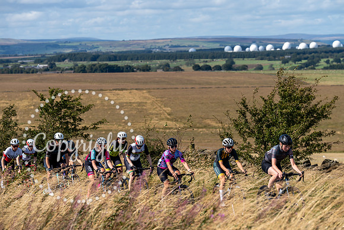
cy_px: 115
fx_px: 1386
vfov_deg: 9.5
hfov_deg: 14.2
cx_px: 172
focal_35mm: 145
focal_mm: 145
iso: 125
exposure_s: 1/800
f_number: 5.6
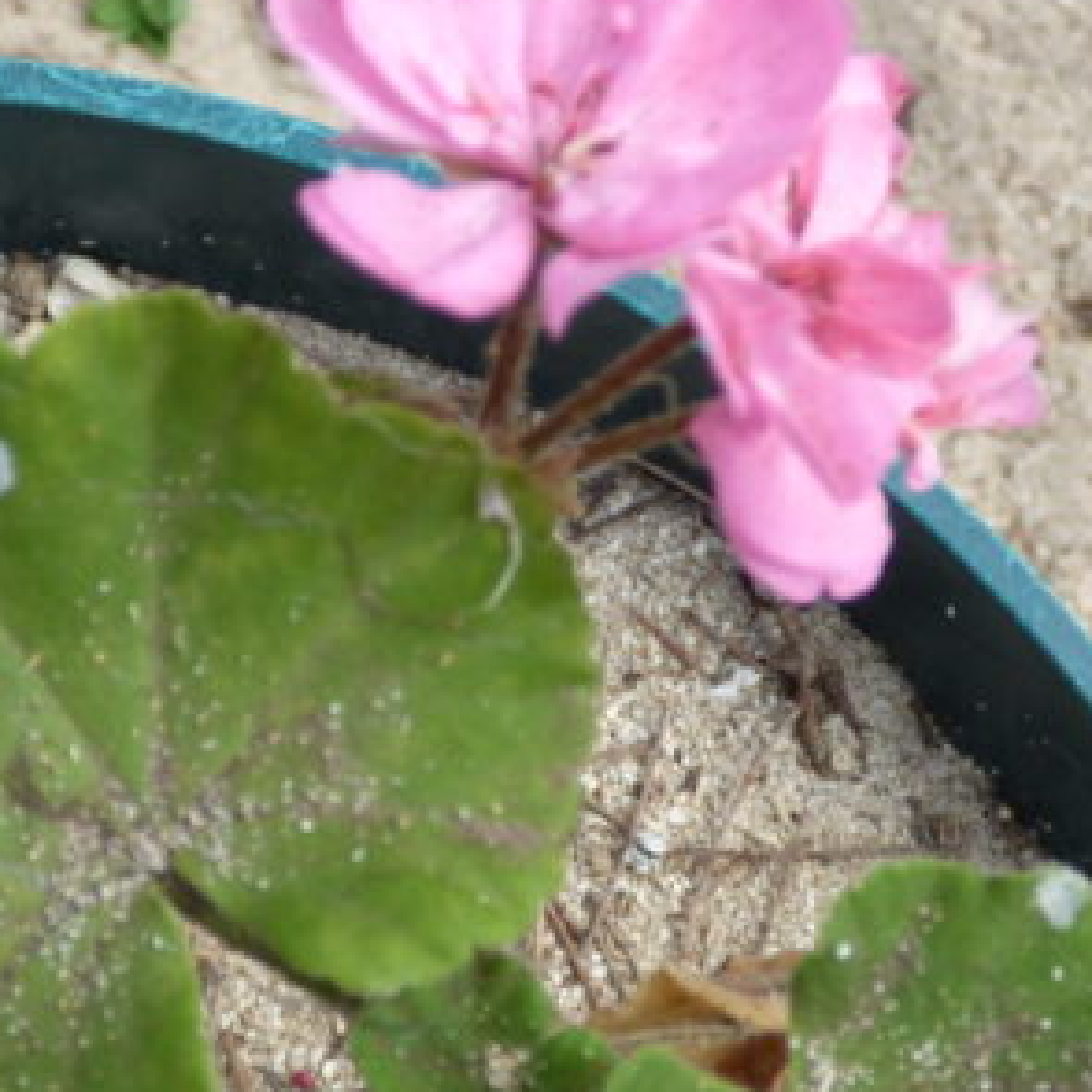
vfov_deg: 22.7
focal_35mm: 76
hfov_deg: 22.7
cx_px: 459
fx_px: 2712
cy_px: 714
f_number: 3.4
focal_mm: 5.97
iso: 100
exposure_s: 1/200
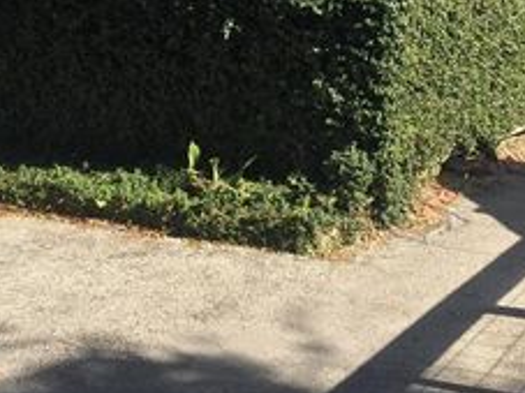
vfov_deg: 22.3
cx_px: 224
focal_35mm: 64
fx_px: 970
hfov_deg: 30.2
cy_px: 24
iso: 32
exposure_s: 1/1014
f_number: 2.2
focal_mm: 4.15
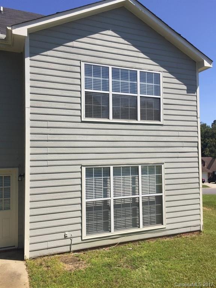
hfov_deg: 48.2
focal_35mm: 29
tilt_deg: +3.6
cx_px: 108
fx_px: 241
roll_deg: +0.8
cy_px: 144
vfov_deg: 61.7
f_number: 2.2
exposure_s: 1/2198
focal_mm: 4.15
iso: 32
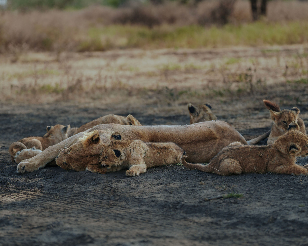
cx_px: 141
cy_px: 123
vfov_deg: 11.4
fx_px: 1240
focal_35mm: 136
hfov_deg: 14.2
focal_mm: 120
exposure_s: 1/1250
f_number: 2.8
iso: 250
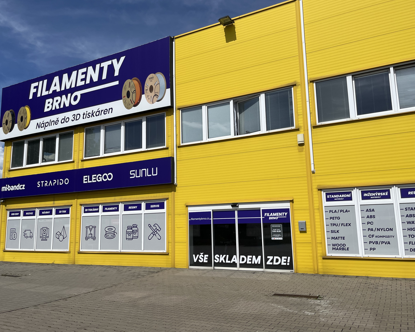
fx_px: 344
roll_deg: +1.9
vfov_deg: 51.5
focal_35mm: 28
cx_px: 218
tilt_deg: +8.5
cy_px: 164
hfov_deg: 62.2
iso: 50
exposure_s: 1/9901
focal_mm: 5.1
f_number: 1.6
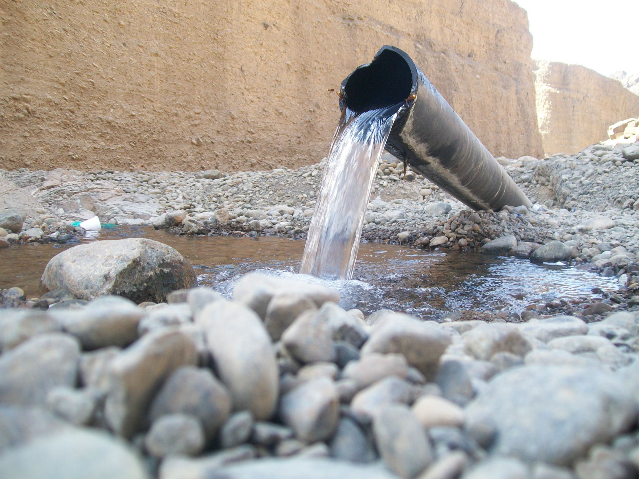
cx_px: 320
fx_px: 628
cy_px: 240
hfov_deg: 54.0
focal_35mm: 34
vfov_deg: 41.8
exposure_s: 1/160
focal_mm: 6.1
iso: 64
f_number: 2.7
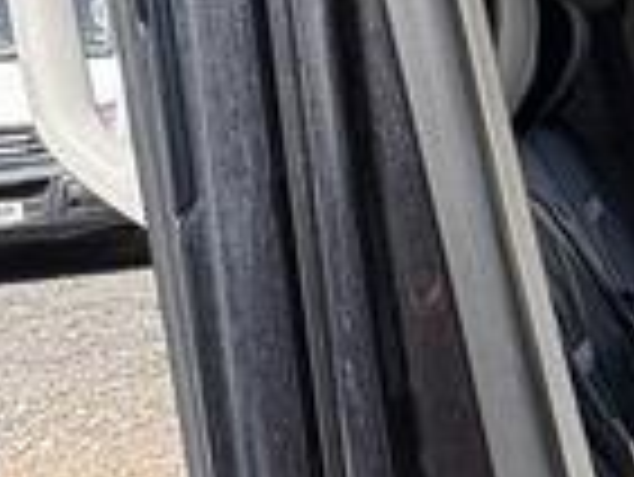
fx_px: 1631
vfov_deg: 16.4
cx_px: 1124
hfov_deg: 17.8
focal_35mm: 89
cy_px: 418
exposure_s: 1/578
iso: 50
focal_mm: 2.22
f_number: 2.2
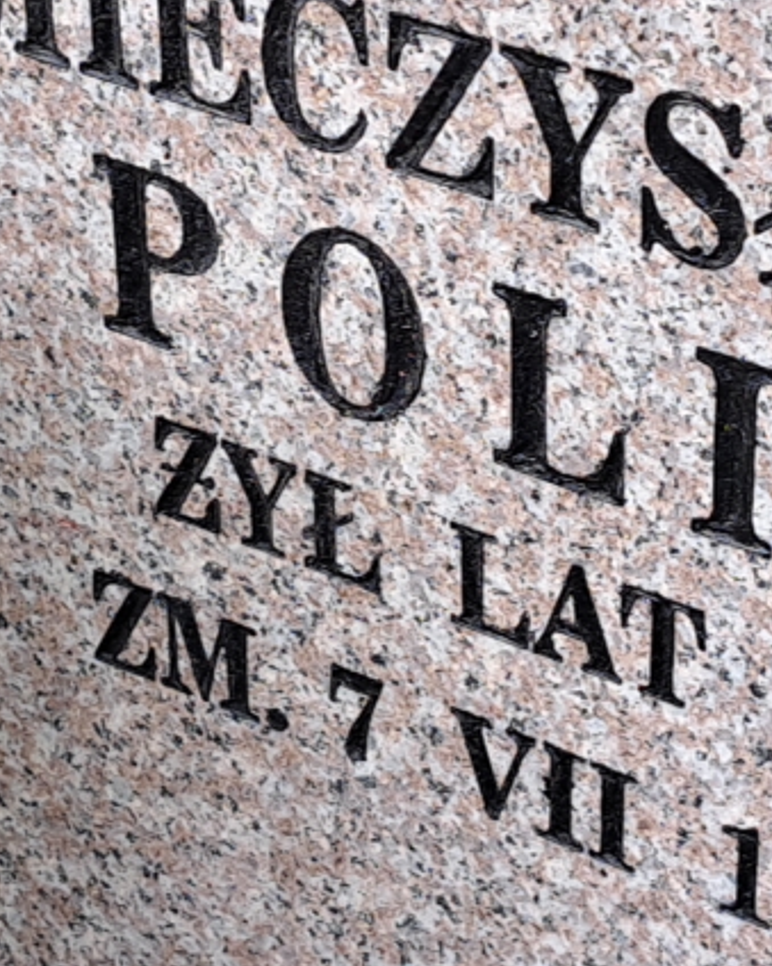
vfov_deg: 35.3
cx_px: 478
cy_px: 394
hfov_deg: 28.5
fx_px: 1514
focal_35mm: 53
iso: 50
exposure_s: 1/100
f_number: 1.8
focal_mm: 5.23
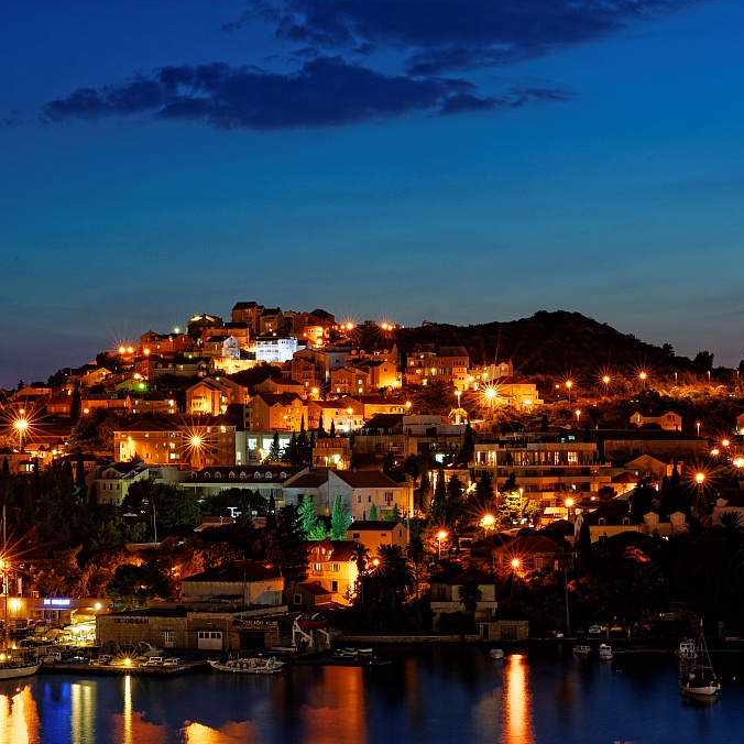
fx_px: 2188
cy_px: 370
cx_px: 299
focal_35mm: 90
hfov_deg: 19.3
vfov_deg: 19.3
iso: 200
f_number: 14
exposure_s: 30
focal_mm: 70
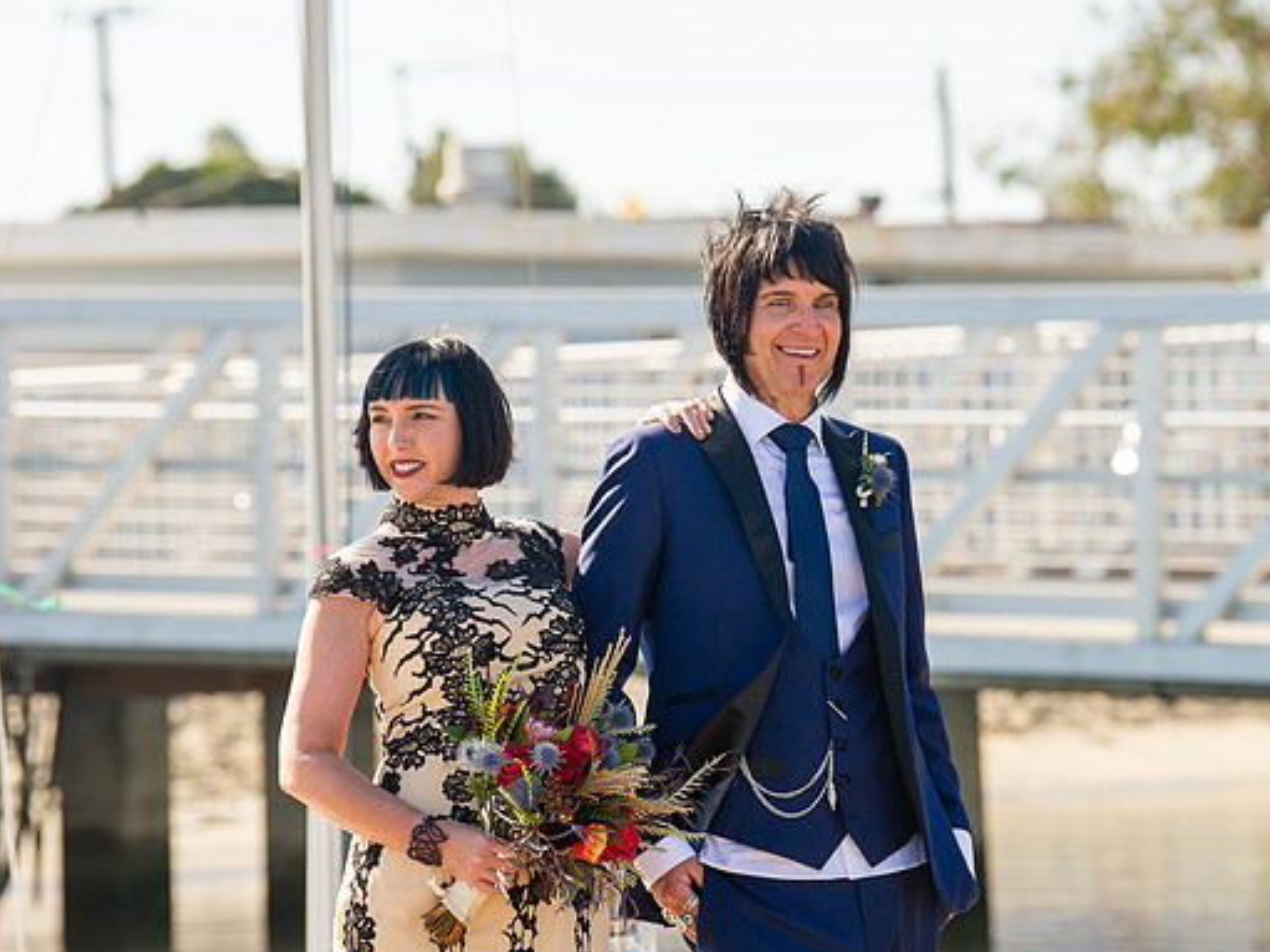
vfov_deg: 8.2
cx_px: 656
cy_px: 475
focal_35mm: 180
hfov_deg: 11.0
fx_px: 6602
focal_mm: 165
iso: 200
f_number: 5.6
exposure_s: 1/250
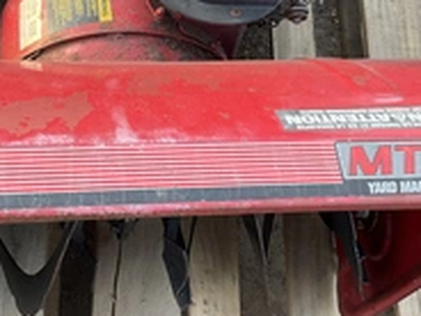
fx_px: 766
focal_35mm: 63
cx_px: 146
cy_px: 142
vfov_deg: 23.3
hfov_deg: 30.5
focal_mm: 3
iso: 32
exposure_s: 1/122
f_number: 1.8
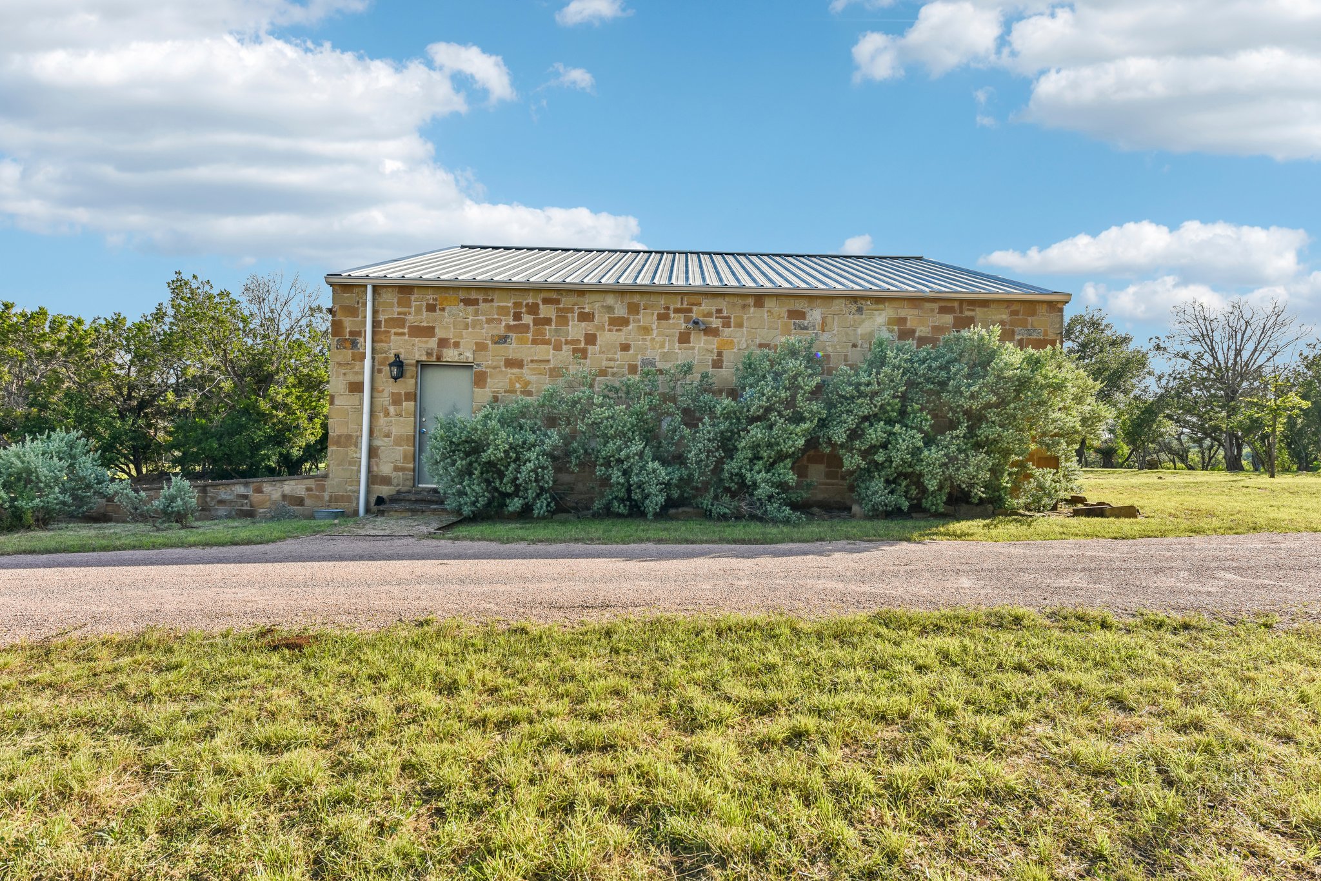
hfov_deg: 84.0
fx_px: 734
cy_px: 440
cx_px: 660
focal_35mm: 20
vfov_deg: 61.9
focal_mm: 20
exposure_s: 1/200
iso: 100
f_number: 8
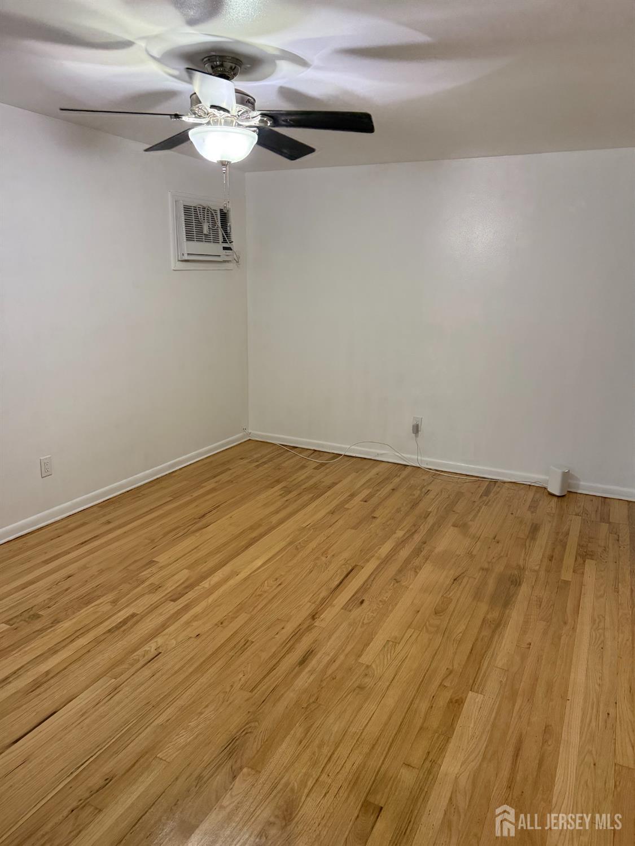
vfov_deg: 71.6
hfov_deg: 56.8
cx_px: 318
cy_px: 423
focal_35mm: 24
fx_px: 587
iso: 320
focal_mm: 6.76
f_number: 1.78
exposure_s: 1/60
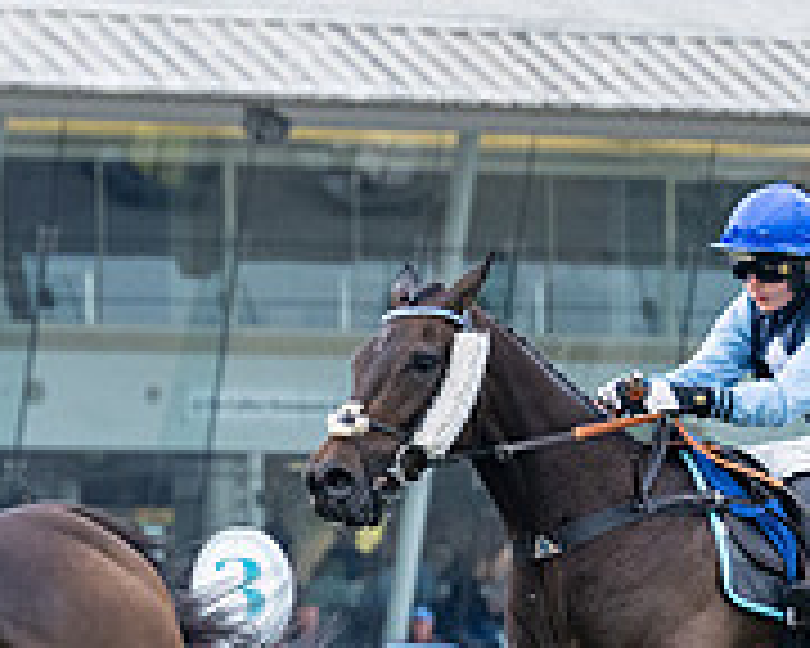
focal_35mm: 495
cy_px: 771
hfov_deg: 3.9
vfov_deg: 3.1
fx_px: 11867
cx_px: -306
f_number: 2.8
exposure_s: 1/2000
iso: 800
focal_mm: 110
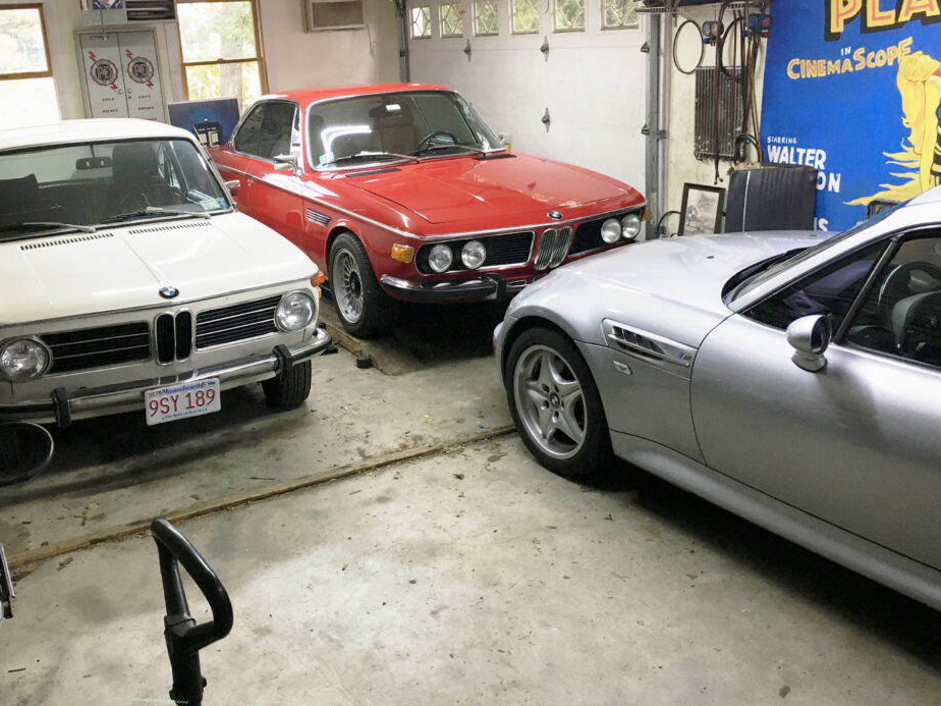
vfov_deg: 39.4
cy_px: 269
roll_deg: +2.5
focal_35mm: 36
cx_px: 407
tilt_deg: -14.8
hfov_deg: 51.2
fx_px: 979
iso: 80
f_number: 2.2
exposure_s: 1/30
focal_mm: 4.15
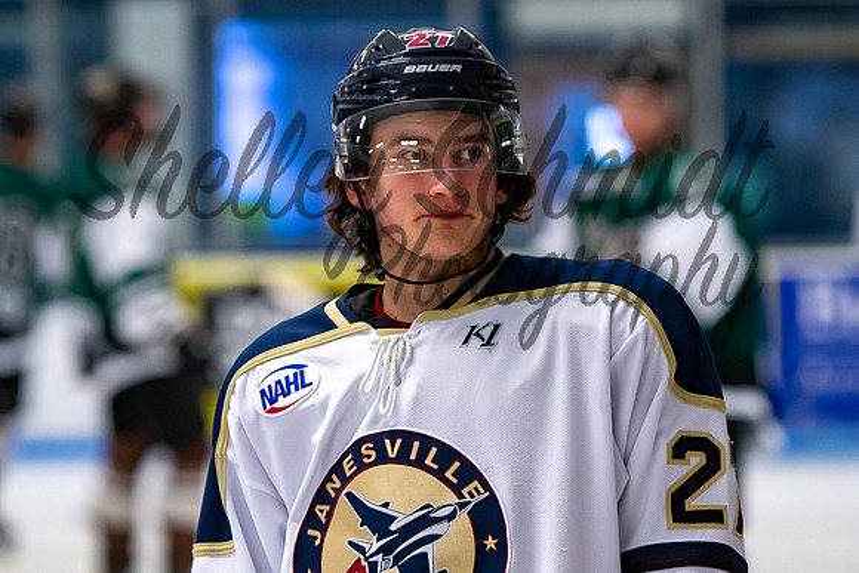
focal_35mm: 389
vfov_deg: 3.5
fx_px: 9278
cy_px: 255
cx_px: 444
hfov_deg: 5.3
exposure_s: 1/800
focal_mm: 195
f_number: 3.5
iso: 2000
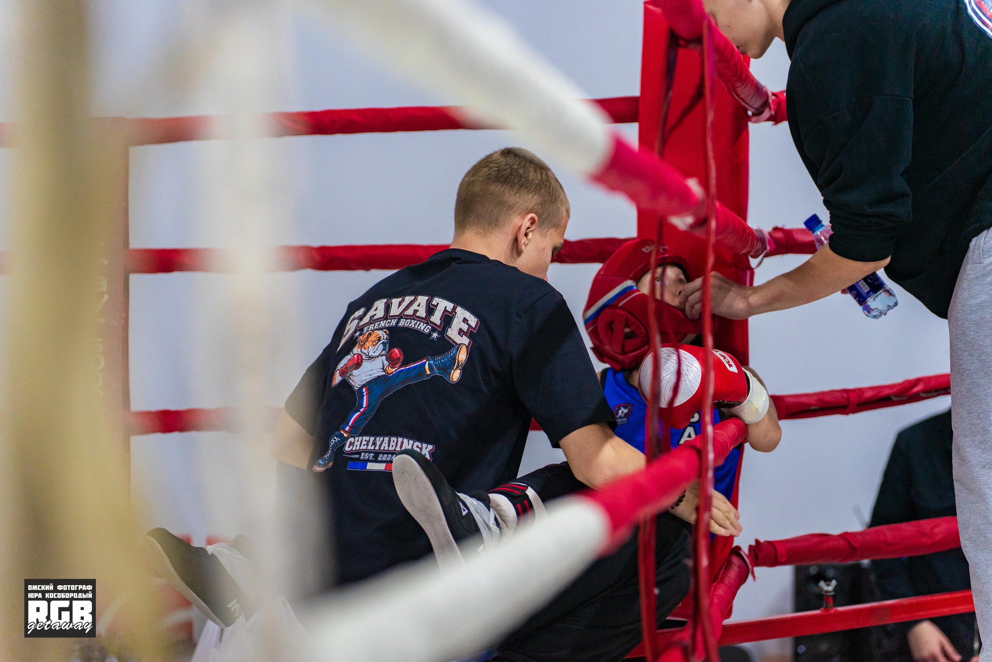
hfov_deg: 22.4
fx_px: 2508
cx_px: 496
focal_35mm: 91
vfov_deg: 15.0
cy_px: 331
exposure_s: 1/640
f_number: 2.8
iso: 1250
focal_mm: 91
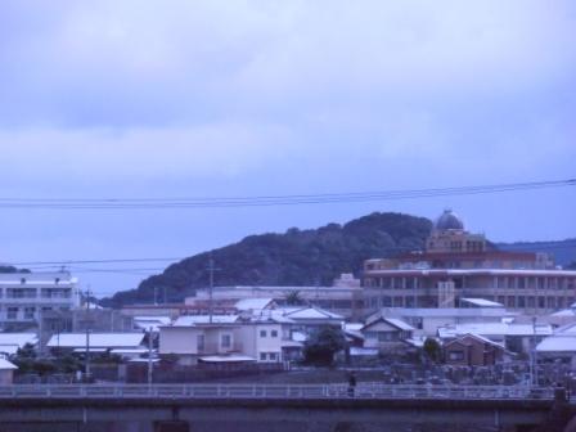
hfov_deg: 10.0
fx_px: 3295
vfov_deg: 7.5
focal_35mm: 198
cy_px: 216
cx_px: 288
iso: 800
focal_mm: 35.05
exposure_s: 1/400
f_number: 5.8
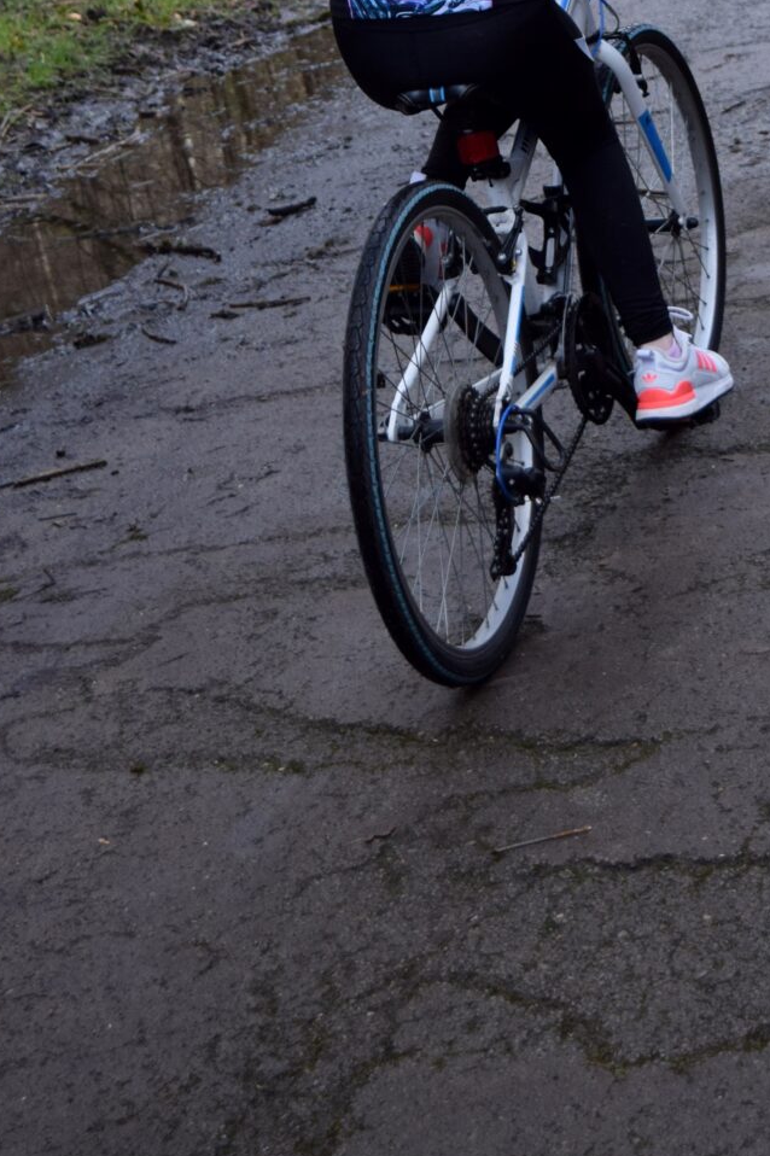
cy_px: -72
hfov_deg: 13.9
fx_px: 3150
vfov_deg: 20.0
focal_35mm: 98
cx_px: 506
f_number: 4.5
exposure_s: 1/1000
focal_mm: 29
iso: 400
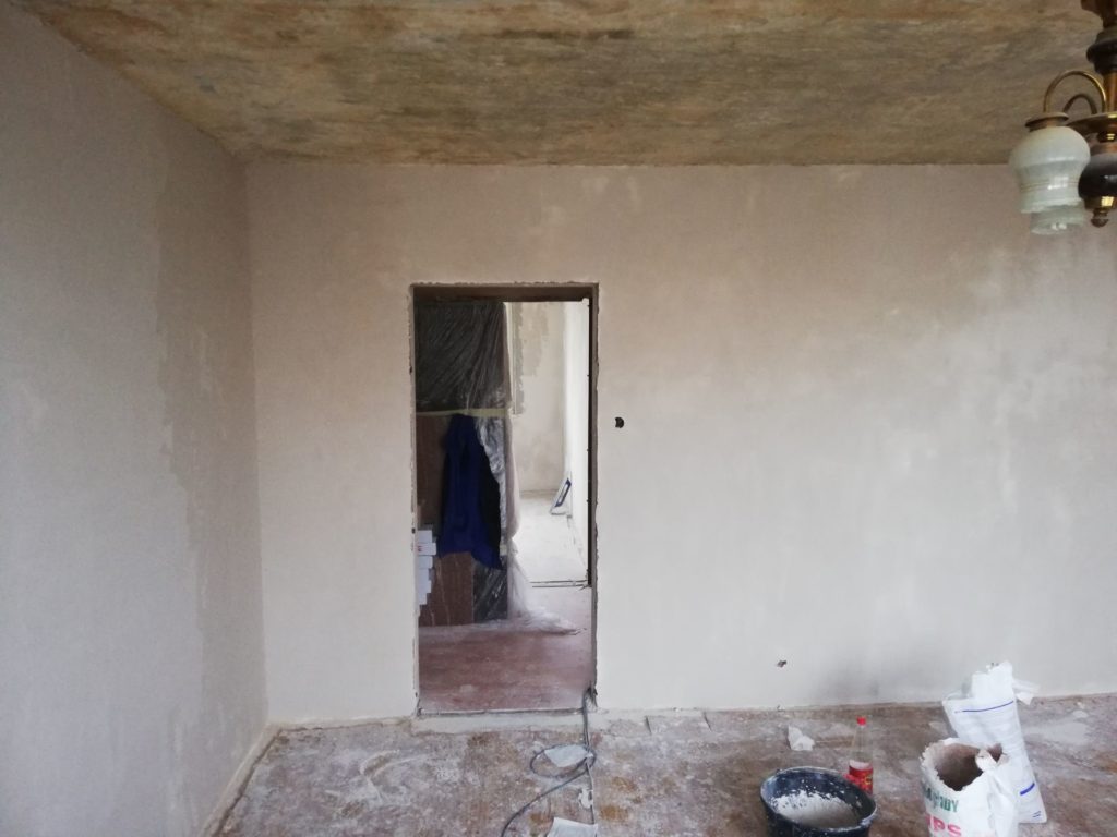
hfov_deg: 67.3
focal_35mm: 26
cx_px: 558
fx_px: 839
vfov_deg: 53.1
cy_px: 418
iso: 500
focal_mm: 3.81
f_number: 2.2
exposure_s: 1/25
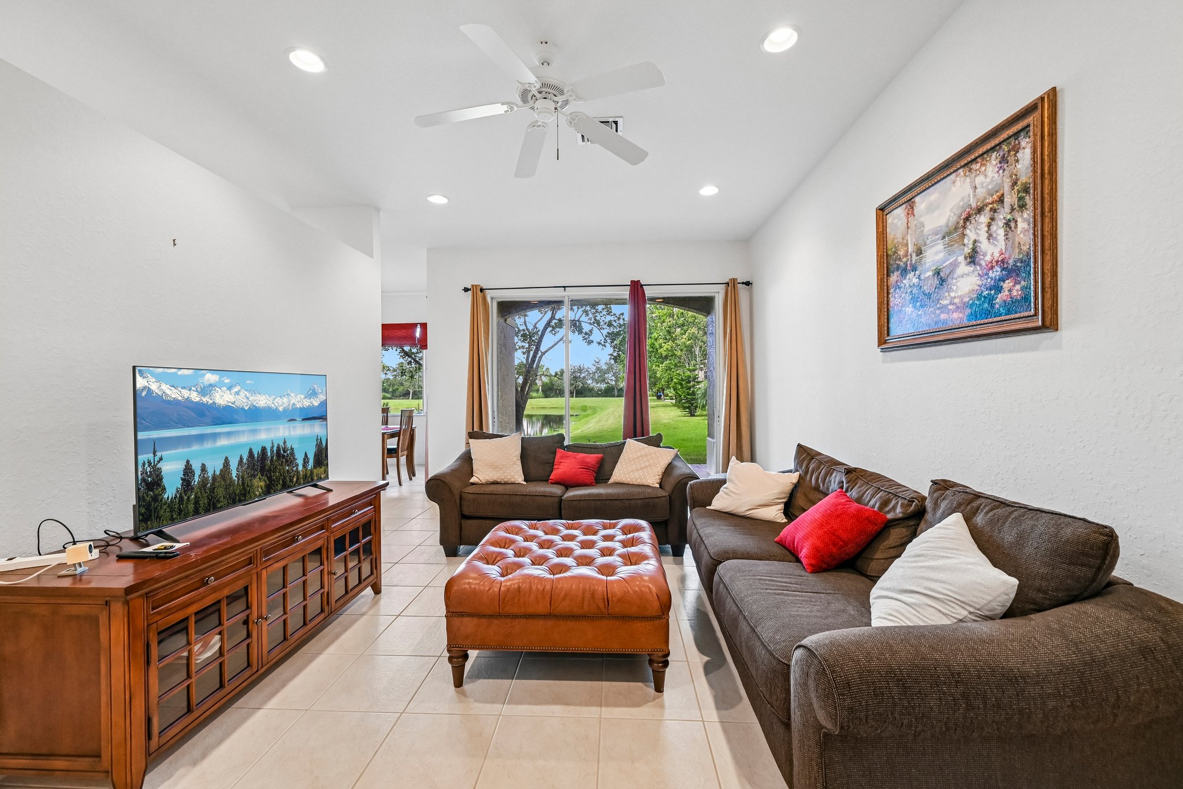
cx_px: 592
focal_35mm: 14
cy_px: 394
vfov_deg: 81.2
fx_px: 460
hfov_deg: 104.3
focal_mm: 14
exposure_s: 1/320
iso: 3200
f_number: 8
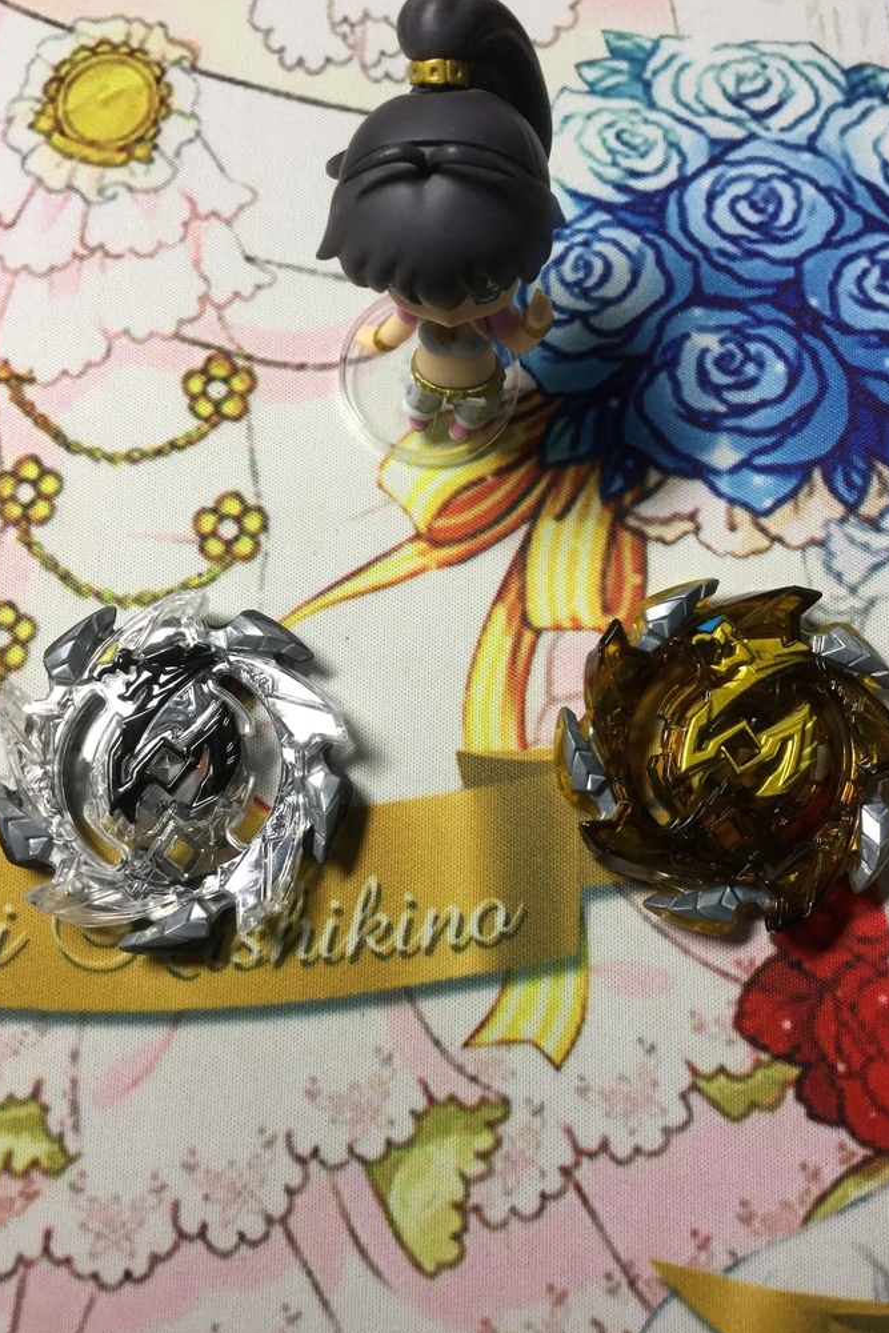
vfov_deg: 57.2
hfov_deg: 40.0
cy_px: 657
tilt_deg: -77.6
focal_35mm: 33
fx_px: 1222
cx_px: 454
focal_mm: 3.3
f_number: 2.4
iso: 25
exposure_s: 1/40
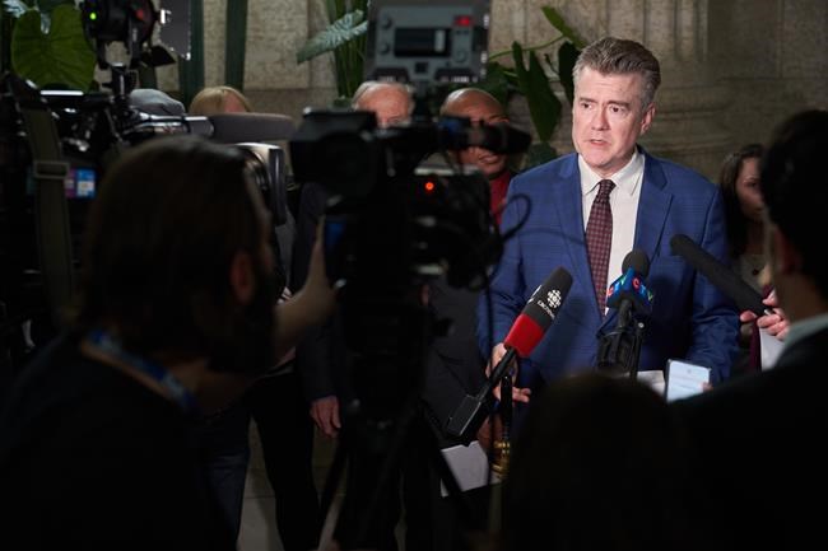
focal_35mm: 58
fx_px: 1334
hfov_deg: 34.5
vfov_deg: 23.4
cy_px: 276
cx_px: 414
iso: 3200
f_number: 3.2
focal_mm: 58
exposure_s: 1/200
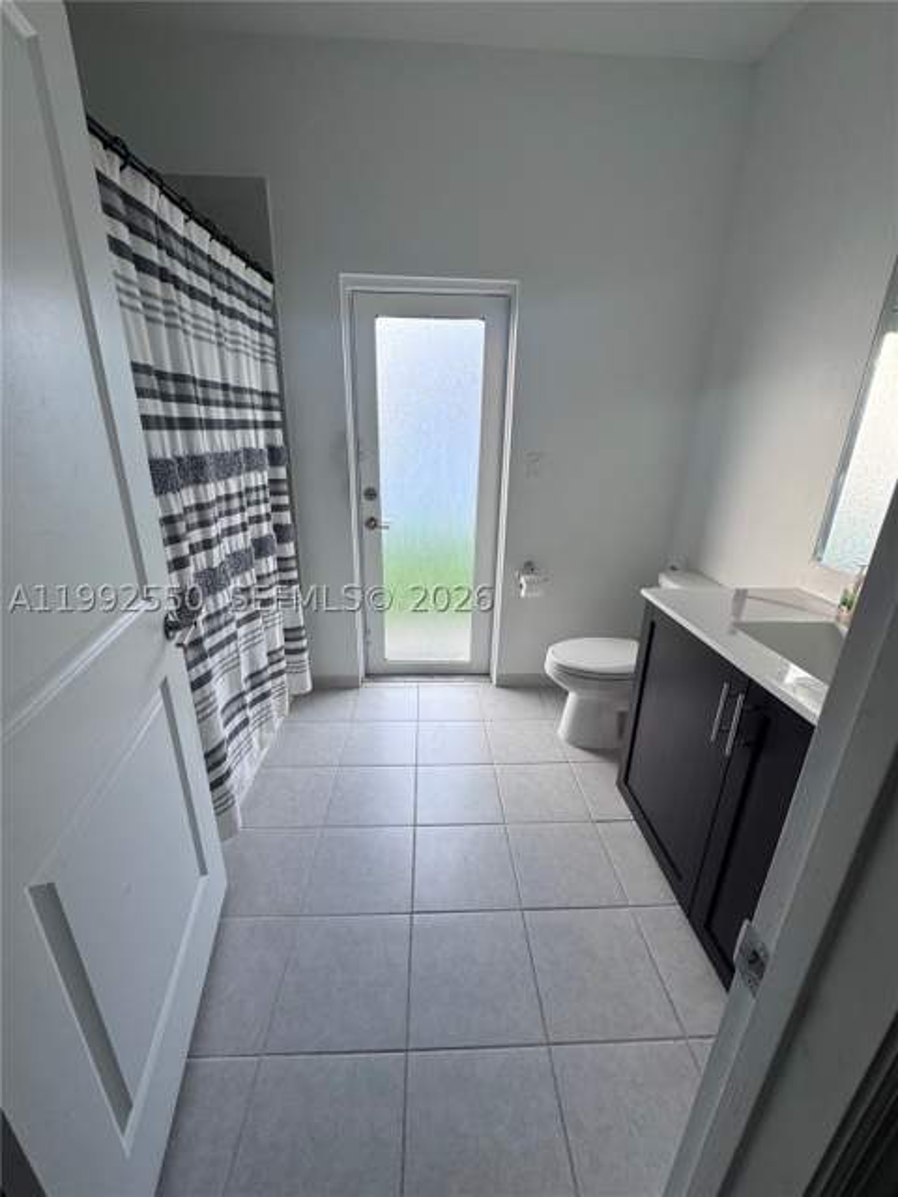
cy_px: 598
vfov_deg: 102.1
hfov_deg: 85.7
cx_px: 449
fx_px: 484
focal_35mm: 14
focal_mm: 2.22
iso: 40
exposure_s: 1/99
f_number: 2.2
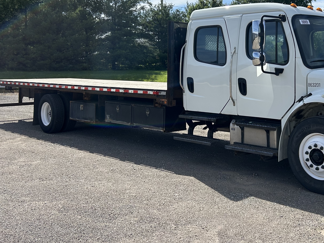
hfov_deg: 42.6
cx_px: 239
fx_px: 402
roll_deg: +0.0
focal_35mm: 43
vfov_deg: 33.0
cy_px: 65
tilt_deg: -0.4
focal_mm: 5.7
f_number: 1.5
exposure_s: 1/5319
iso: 50
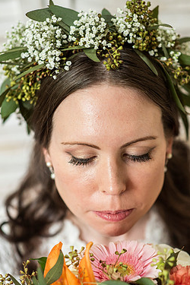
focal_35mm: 102
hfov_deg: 13.4
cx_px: 106
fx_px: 807
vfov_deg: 20.0
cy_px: 160
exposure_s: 1/500
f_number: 2.5
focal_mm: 85
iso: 1600
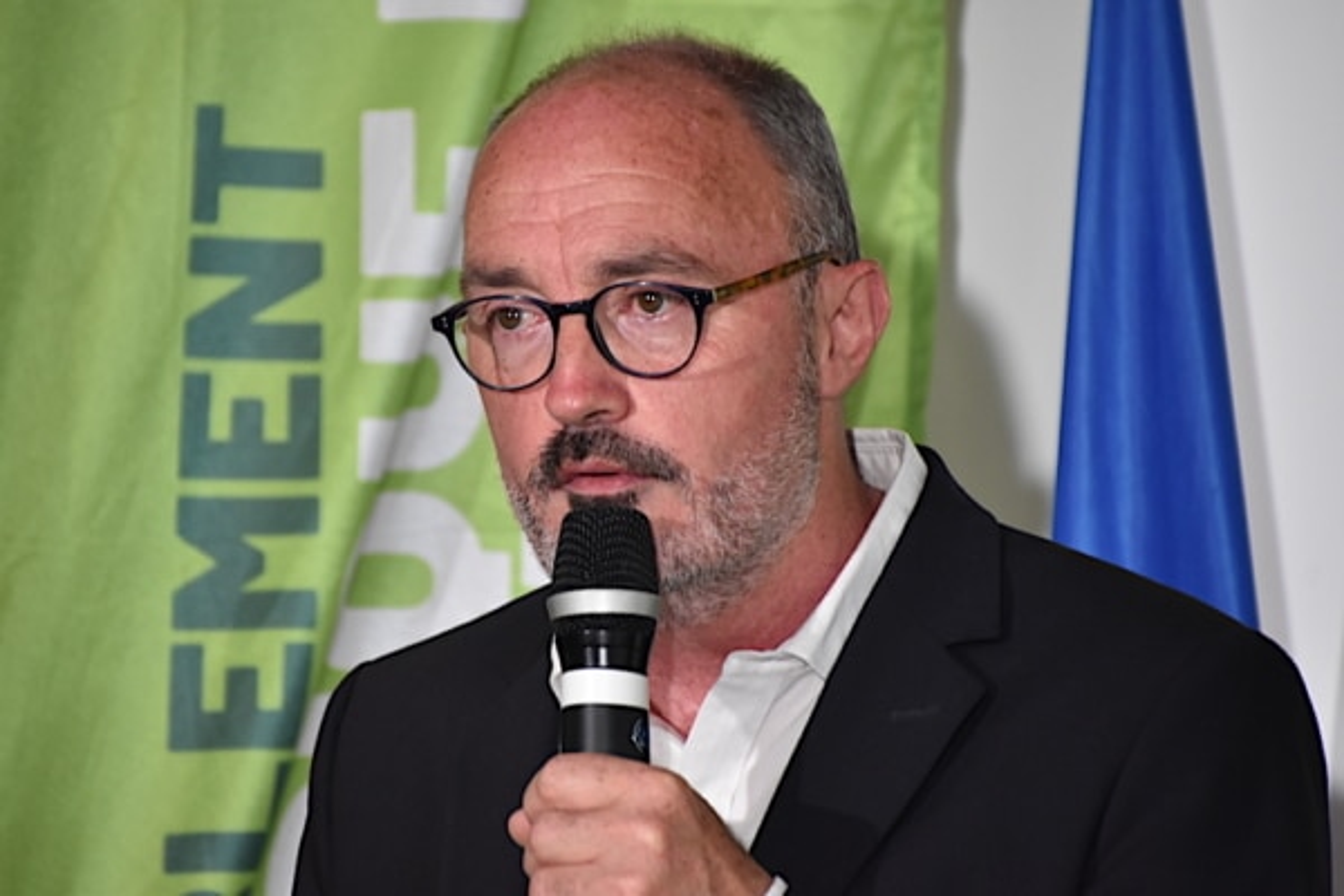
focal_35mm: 450
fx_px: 16799
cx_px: 672
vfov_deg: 3.1
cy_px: 448
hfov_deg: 4.6
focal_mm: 300
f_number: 6.3
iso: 1600
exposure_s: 1/160
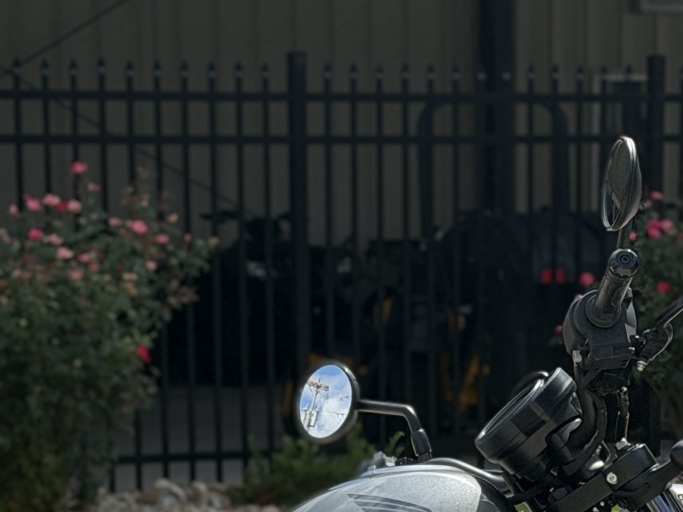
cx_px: 301
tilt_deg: -10.9
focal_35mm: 168
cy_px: 840
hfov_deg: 11.8
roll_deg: +0.8
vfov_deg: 8.6
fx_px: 3315
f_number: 1.78
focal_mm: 6.76
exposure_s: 1/6024
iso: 64
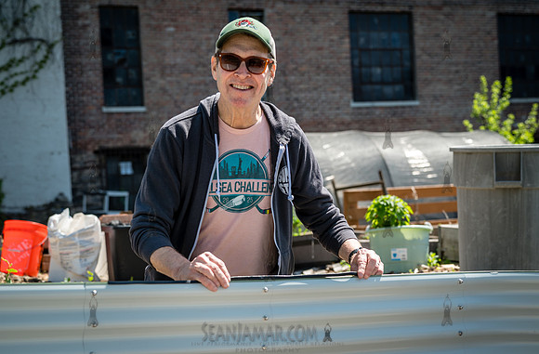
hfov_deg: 33.1
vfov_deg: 22.1
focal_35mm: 61
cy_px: 200
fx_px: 906
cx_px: 302
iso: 100
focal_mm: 54
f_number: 3.5
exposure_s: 1/640
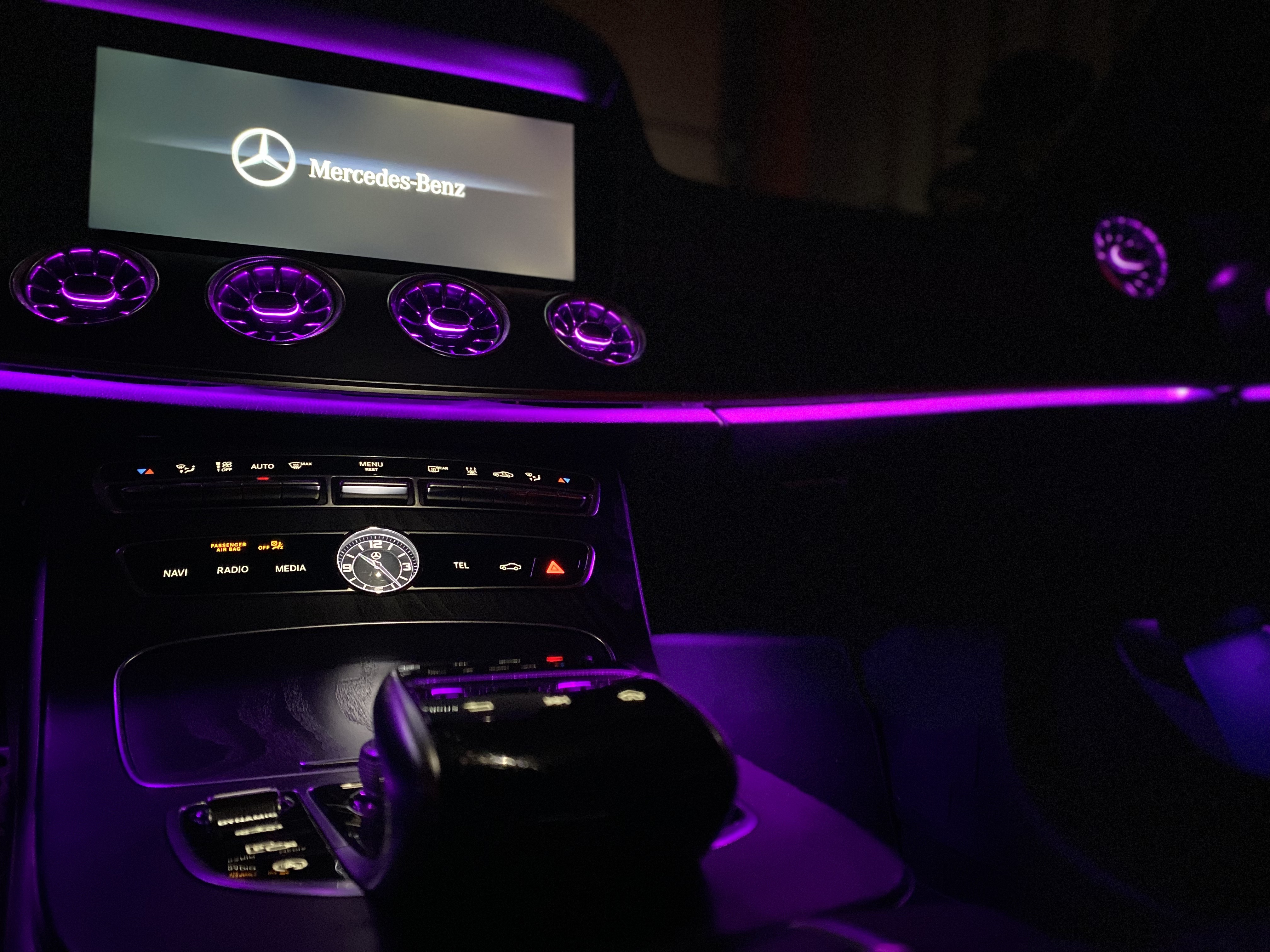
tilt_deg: -1.6
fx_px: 954
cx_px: 635
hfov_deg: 67.3
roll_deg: -2.5
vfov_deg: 53.1
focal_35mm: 26
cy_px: 476
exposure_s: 1/15
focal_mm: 4.25
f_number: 1.8
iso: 3200
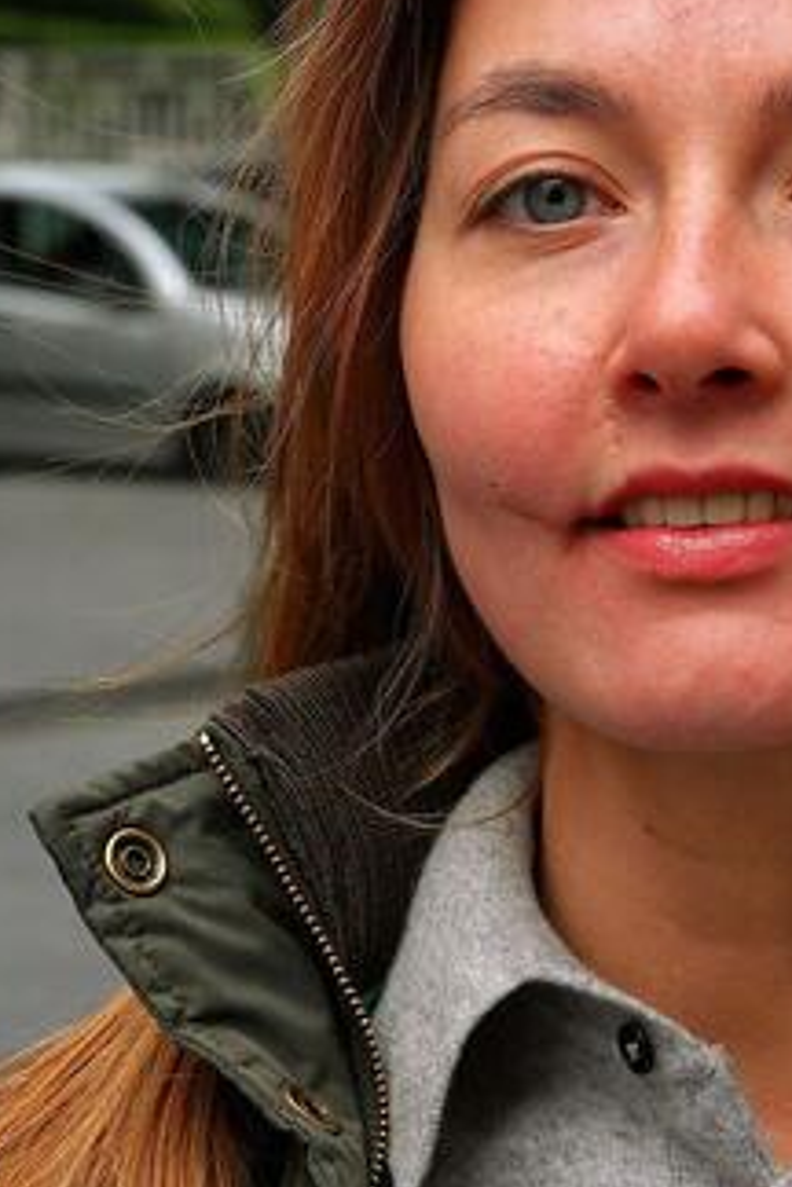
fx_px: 5379
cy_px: 180
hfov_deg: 8.4
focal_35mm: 163
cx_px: 686
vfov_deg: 12.5
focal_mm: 32.07
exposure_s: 1/320
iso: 400
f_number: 4.5
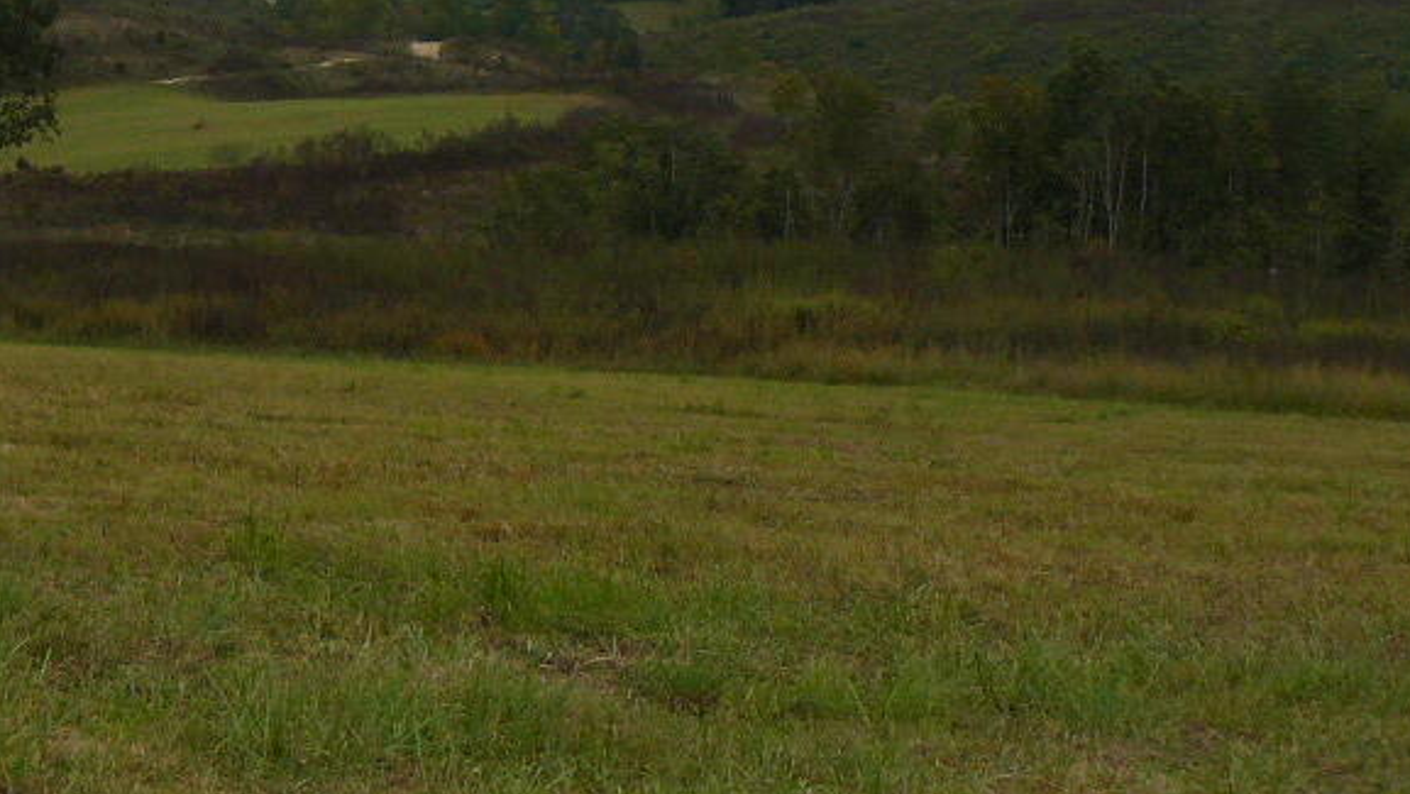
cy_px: -259
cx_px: -46
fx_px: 3254
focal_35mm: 87
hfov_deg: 23.3
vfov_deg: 13.4
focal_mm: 6
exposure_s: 1/640
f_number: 3.2
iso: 100
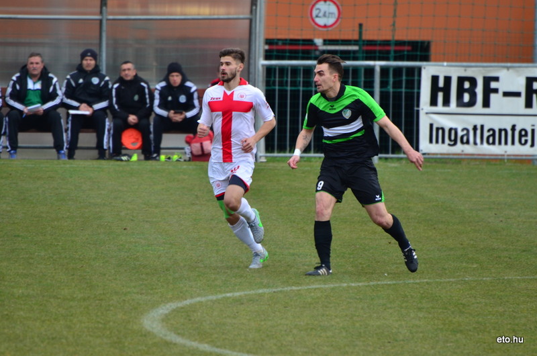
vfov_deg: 3.0
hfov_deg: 4.6
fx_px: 6699
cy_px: 178
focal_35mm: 450
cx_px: 268
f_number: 5.6
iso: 400
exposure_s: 1/400
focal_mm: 300
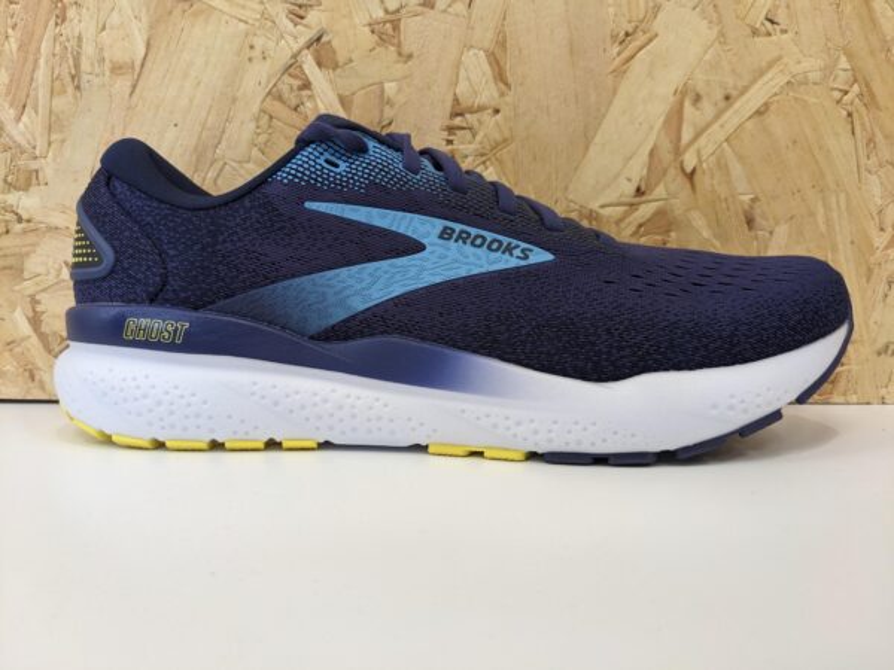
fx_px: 697
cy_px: 335
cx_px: 447
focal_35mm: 27
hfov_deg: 65.3
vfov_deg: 51.4
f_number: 1.73
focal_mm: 4.38
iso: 120
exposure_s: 1/99.9
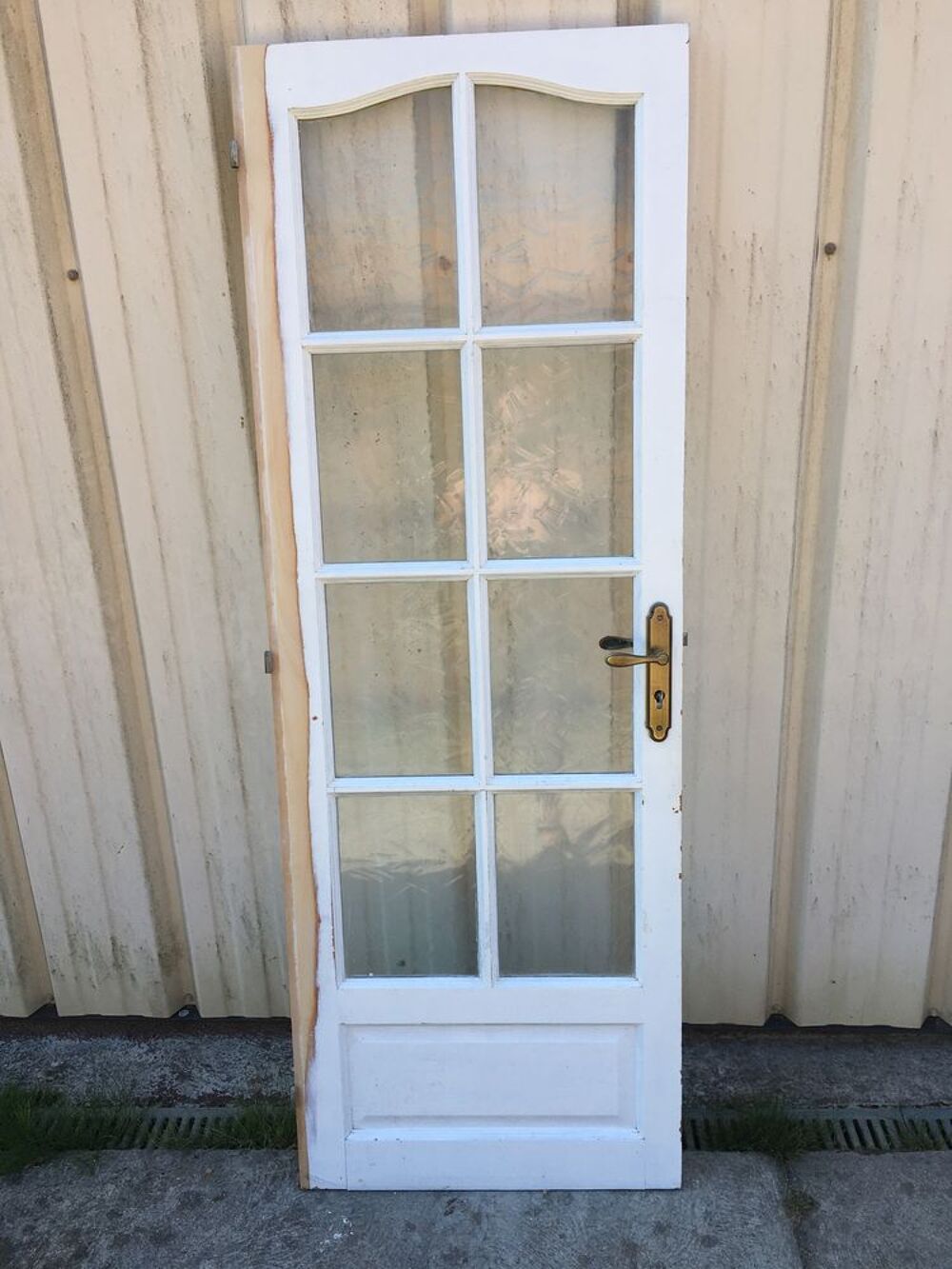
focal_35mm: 29
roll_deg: +3.3
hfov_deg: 48.2
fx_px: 1063
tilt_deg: -22.9
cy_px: 634
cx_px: 476
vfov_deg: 61.7
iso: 25
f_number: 2.2
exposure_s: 1/523
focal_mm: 4.15
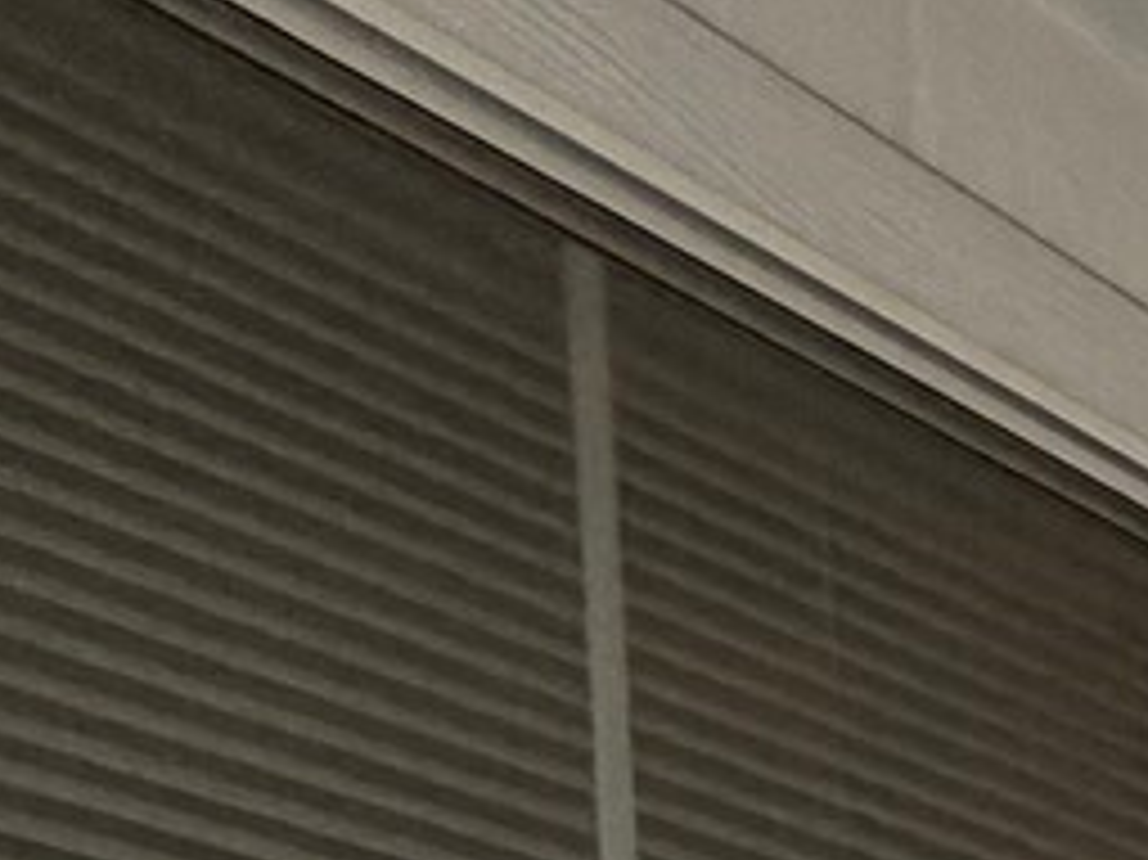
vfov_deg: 13.2
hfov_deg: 11.3
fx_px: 2917
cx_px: 3494
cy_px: 1972
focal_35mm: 88
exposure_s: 1/121
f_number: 2.2
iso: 200
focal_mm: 2.22
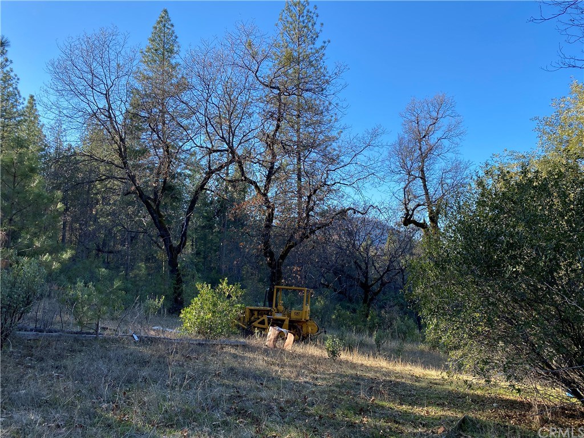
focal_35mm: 26
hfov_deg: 67.3
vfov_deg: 53.1
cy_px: 219
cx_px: 292
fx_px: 439
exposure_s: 1/762
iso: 32
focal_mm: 4.25
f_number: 1.8
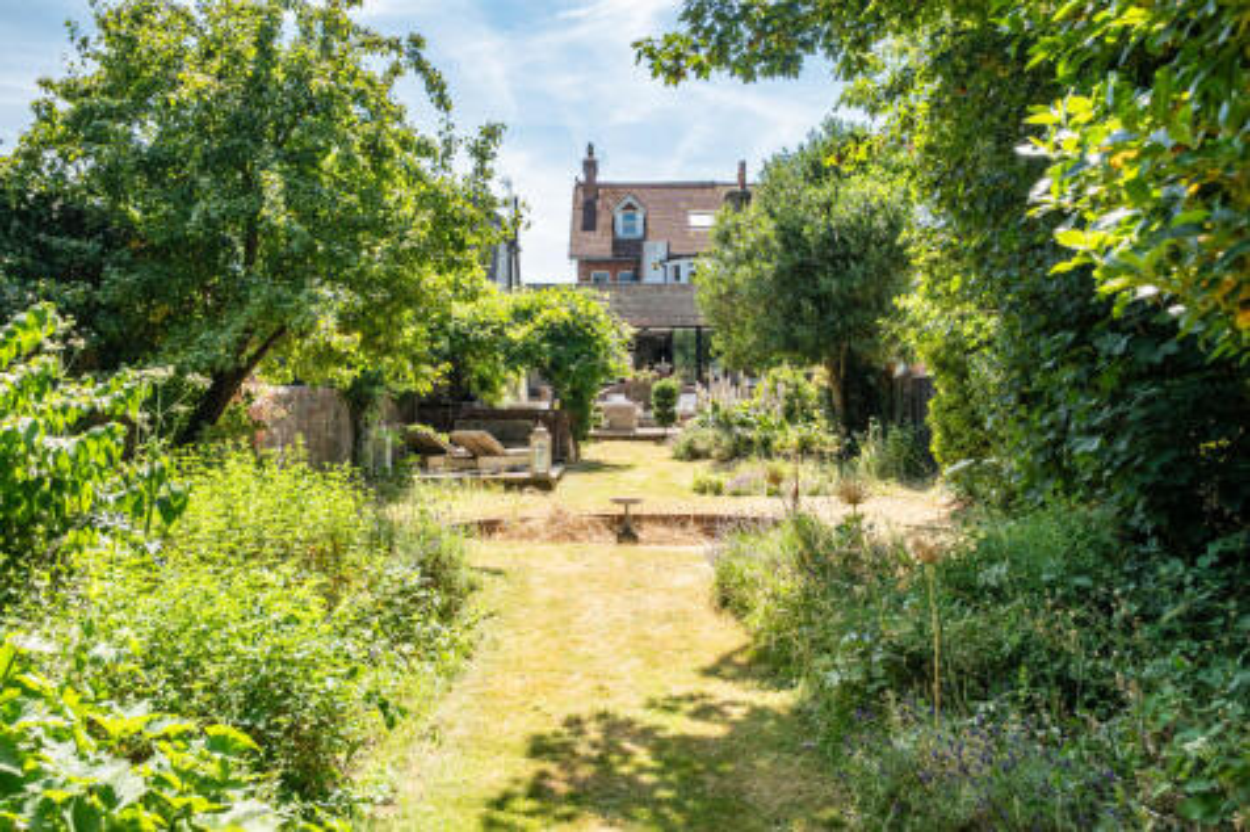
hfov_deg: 57.2
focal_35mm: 33
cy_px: 416
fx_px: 1145
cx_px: 625
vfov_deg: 39.9
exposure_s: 1/640
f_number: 8
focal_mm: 22
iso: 400
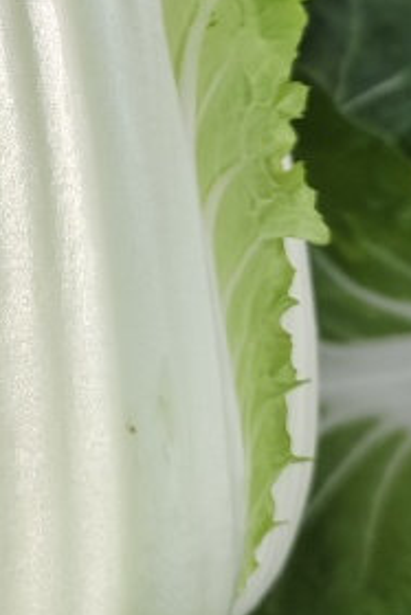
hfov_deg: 14.4
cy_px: 74
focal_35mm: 91
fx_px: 1556
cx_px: -125
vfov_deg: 21.9
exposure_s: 1/2762
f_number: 1.75
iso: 71
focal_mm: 5.5
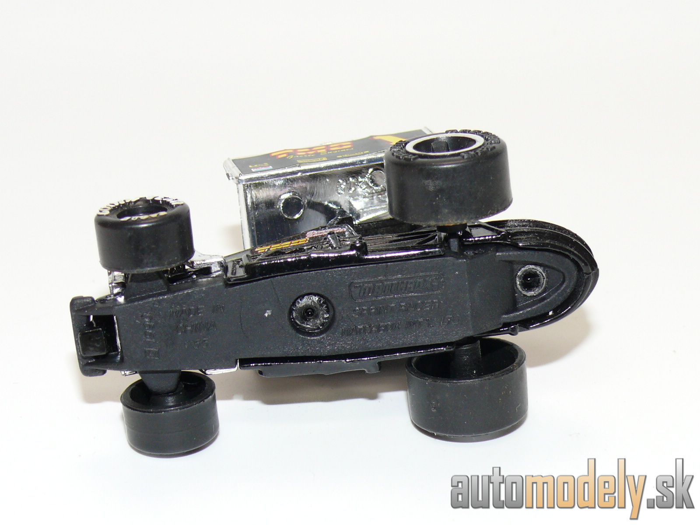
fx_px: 1962
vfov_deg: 15.2
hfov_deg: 20.2
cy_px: 262
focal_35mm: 97
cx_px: 350
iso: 100
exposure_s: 1/30
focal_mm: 13
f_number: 4
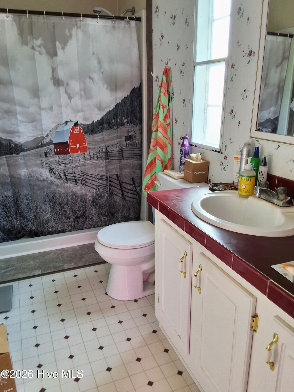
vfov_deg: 63.4
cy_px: 196
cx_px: 147
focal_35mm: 28
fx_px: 317
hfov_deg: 49.7
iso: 50
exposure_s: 1/50
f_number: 1.9
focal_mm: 2.91
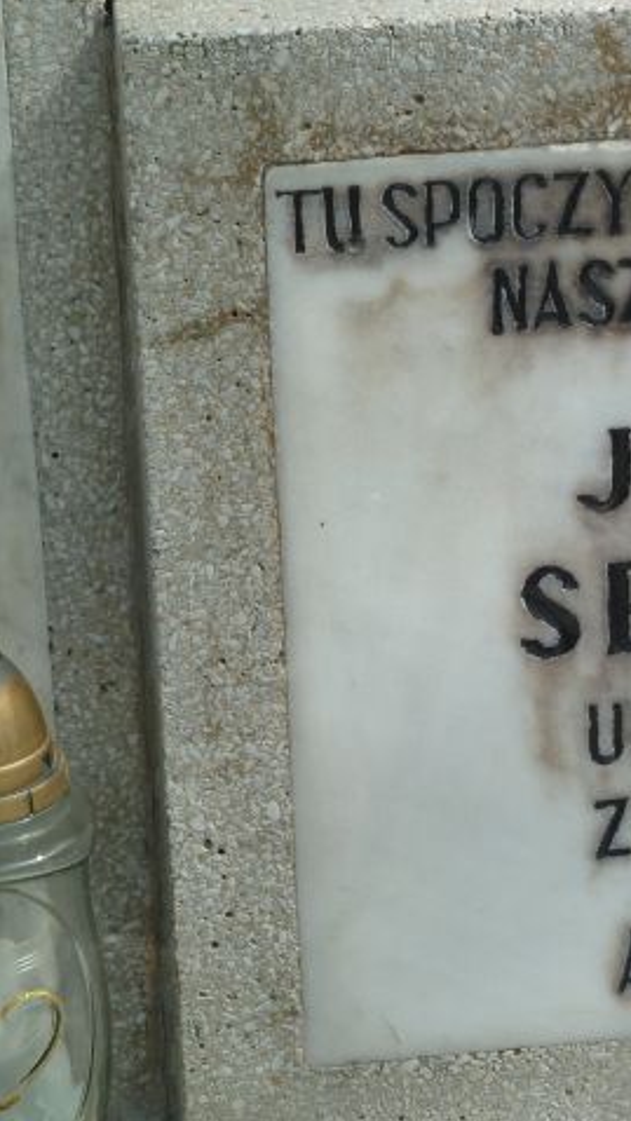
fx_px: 4817
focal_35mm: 162
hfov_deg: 7.4
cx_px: 708
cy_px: 560
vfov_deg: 13.3
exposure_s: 1/320
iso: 80
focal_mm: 18.2
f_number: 4.4
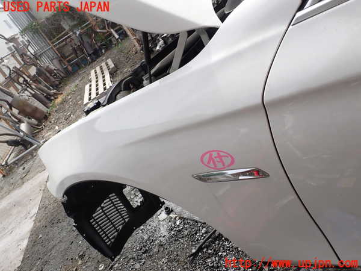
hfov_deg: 60.0
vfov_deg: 46.8
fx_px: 313
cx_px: 180
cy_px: 136
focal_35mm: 30
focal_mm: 5.4
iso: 100
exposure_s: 1/800
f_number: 3.2
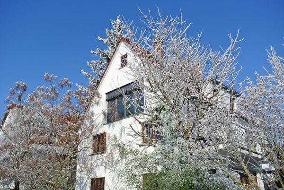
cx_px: 142
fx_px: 269
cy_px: 95
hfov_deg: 55.7
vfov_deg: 39.0
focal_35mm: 34
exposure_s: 1/1250
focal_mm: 12.8
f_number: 5
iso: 100
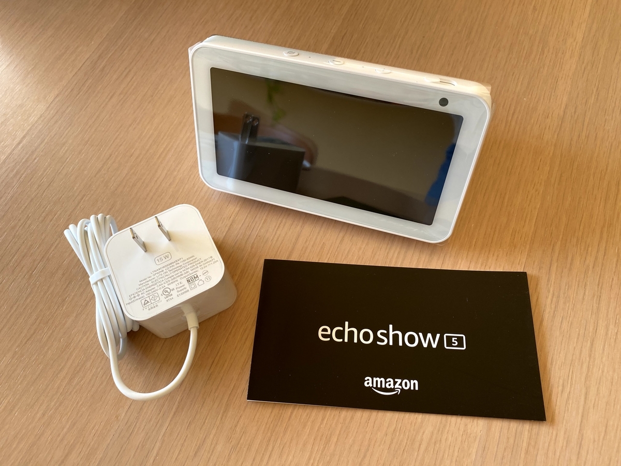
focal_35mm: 26
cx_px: 310
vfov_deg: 53.1
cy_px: 233
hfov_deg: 67.3
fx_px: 466
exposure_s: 1/121
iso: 64
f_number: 1.8
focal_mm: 4.25
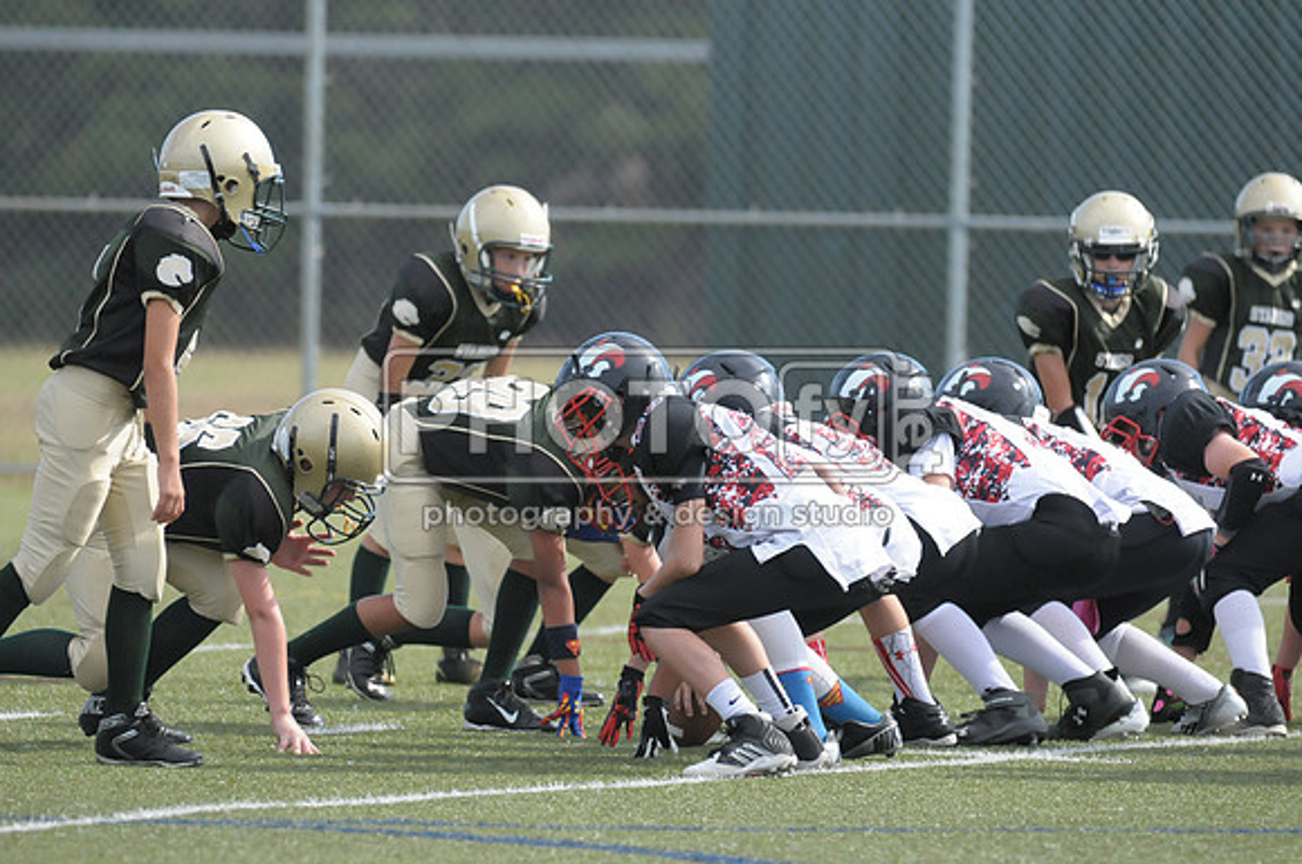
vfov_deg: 3.3
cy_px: 432
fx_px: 15169
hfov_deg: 4.9
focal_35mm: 420
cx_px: 651
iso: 1600
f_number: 4
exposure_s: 1/5000
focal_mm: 280
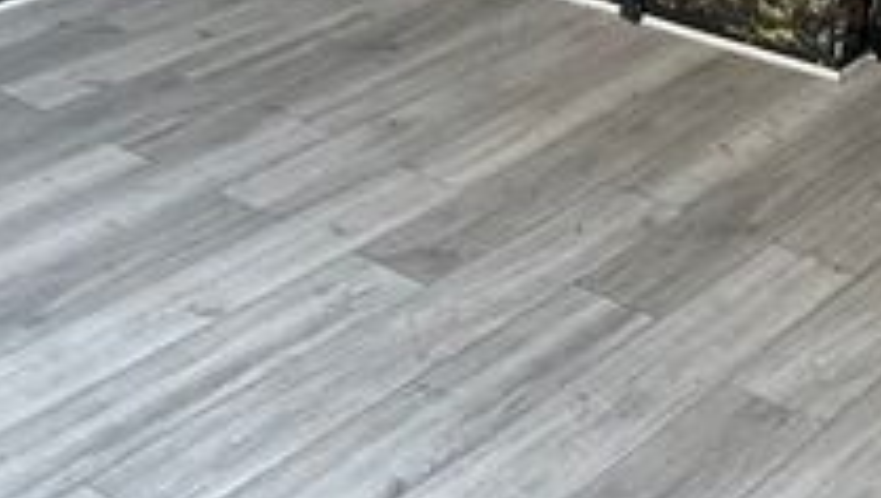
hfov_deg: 26.2
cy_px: -665
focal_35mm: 81
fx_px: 1894
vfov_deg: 12.2
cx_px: 510
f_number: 2.2
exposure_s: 1/99
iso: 250
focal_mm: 2.22
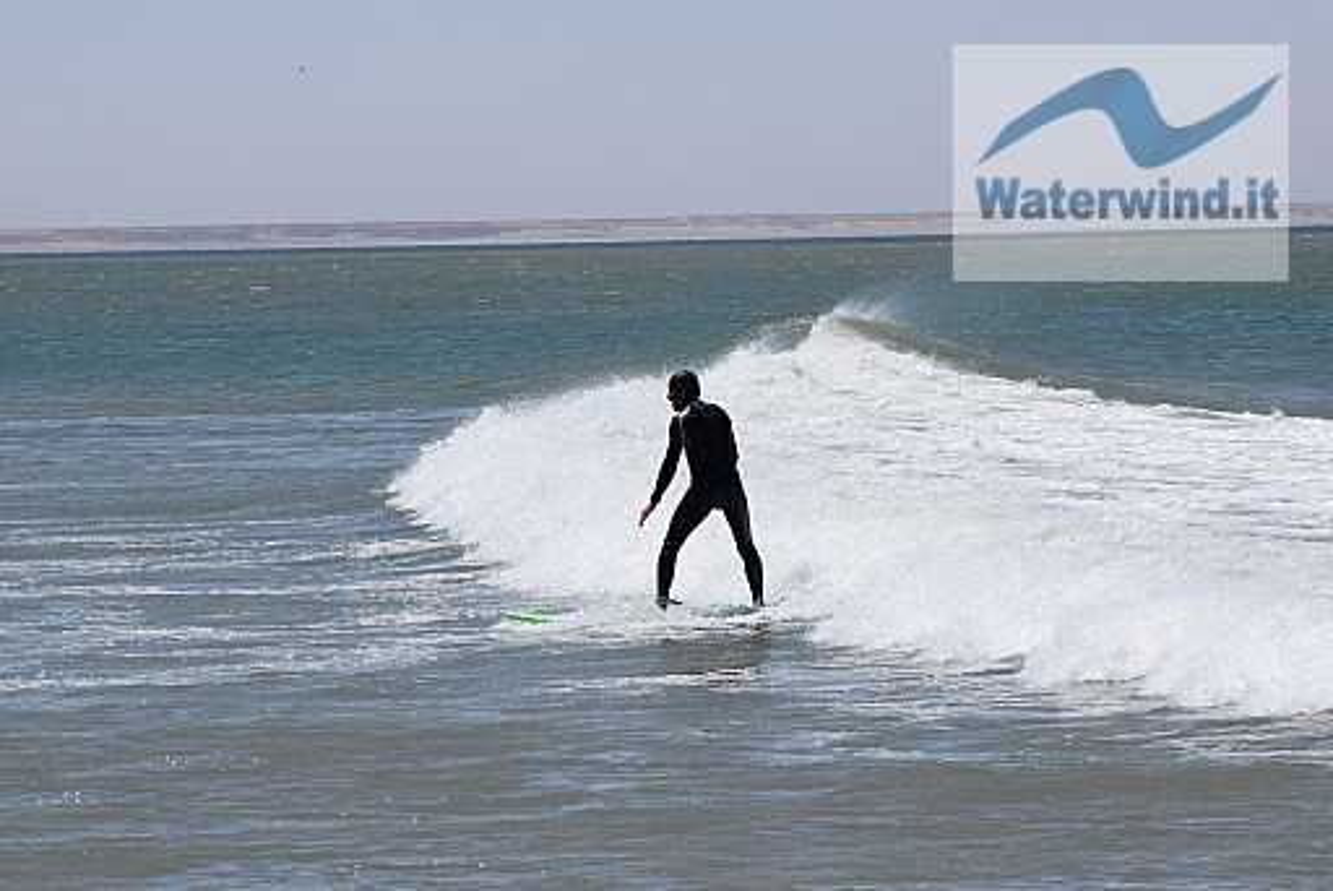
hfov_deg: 10.2
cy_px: 446
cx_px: 666
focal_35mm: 202
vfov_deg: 6.8
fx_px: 7502
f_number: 13
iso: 200
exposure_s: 1/640
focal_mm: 135
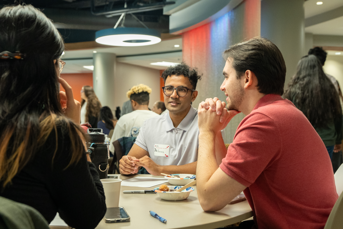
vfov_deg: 27.5
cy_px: 114
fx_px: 467
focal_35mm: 49
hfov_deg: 40.3
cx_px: 172
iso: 1600
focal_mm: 33
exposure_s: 1/250
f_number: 3.5
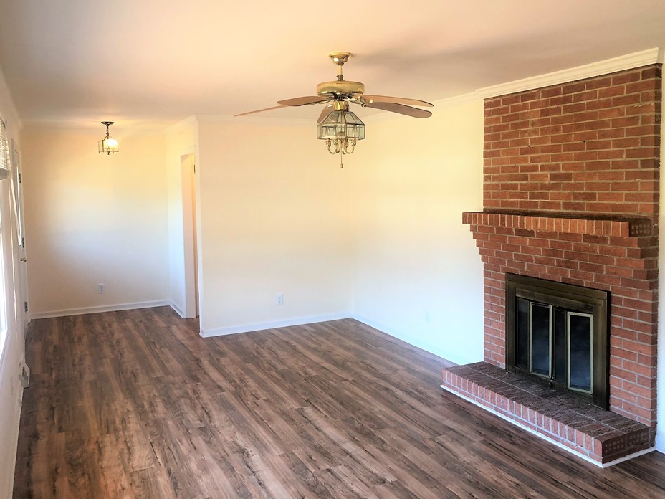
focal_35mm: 32
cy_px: 229
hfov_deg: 56.8
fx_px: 615
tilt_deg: -2.4
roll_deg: +0.6
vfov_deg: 44.1
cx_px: 351
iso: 32
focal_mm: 3.99
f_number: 1.8
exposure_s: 1/30
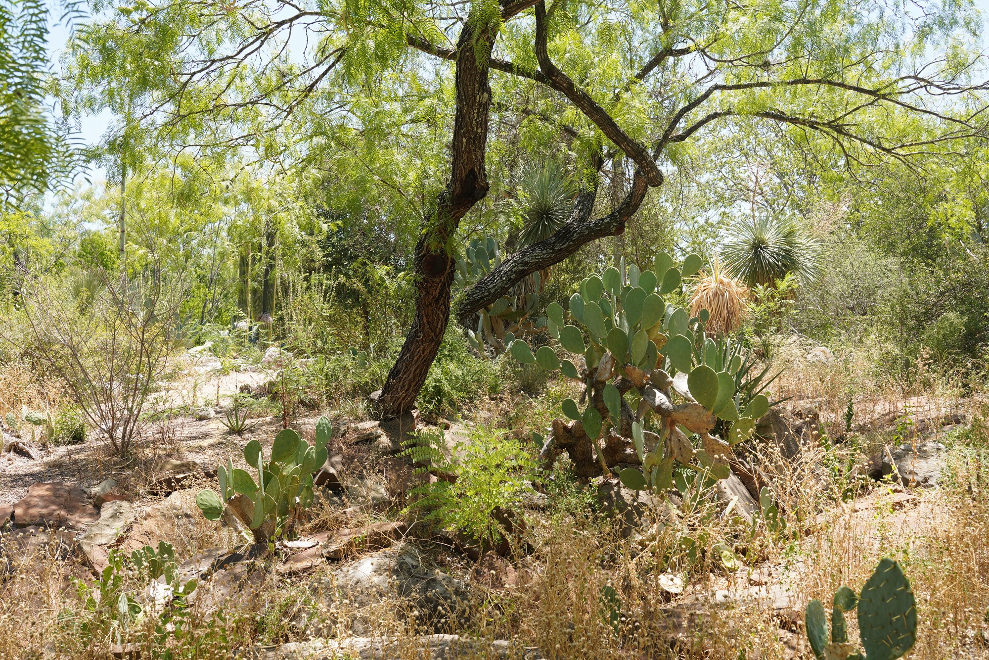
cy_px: 330
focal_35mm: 37
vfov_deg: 36.0
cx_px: 494
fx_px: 1017
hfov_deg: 51.9
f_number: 9
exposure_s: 1/60
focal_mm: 37
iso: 100
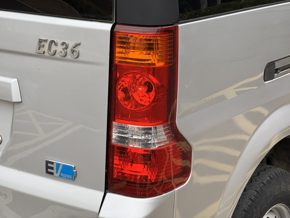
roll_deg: +1.0
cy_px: 109
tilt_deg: -15.4
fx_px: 645
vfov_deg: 19.1
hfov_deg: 25.3
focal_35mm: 77
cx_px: 145
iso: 50
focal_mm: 9
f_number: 2.8
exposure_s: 1/99
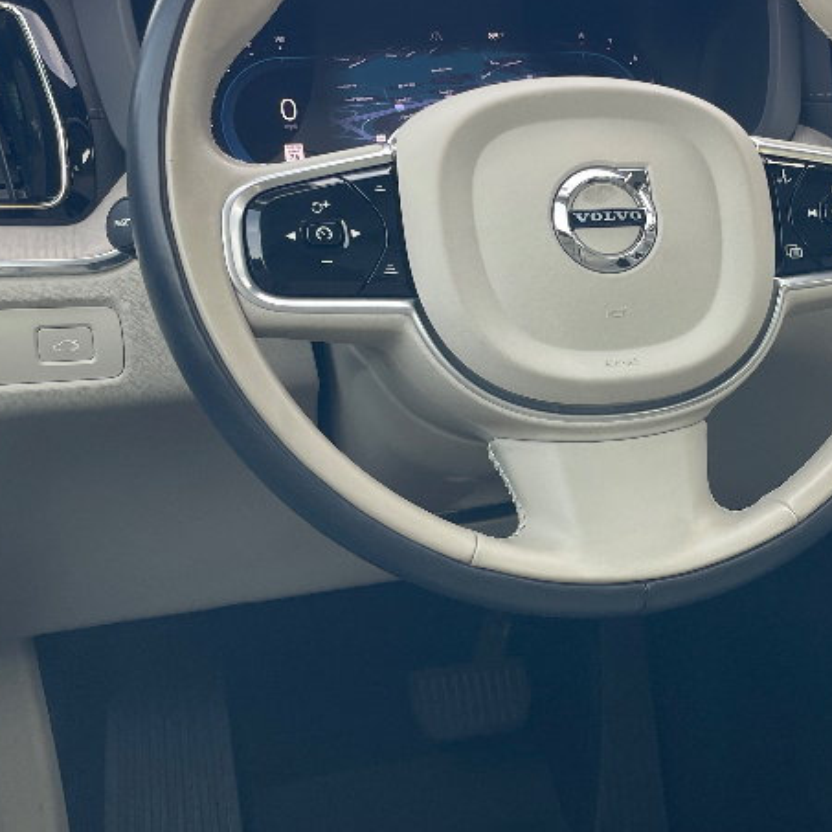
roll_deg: +1.1
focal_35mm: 52
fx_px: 1414
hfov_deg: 31.6
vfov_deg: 32.7
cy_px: 494
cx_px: 707
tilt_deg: -20.0
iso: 50
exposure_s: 1/121
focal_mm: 4.2
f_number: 1.6
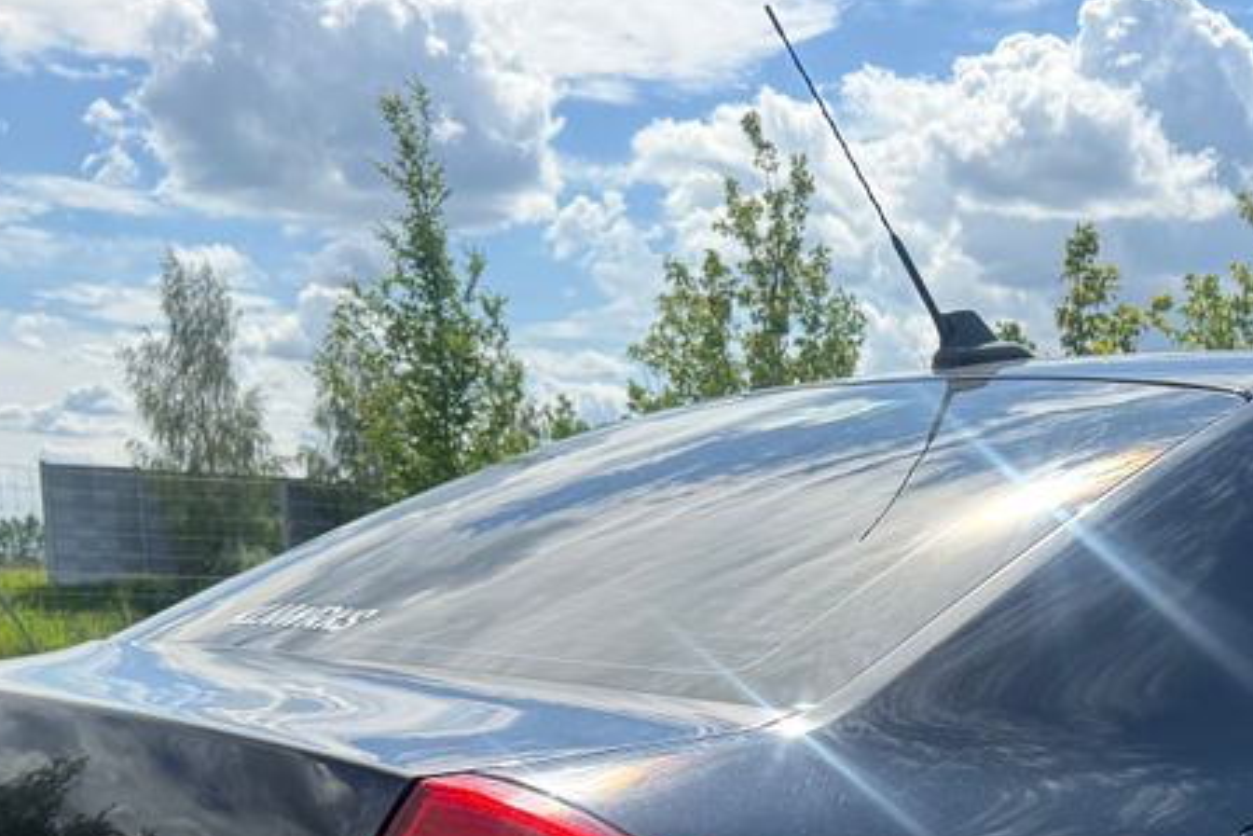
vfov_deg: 22.2
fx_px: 1984
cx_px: 1074
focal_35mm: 57
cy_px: 967
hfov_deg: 33.6
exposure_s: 1/4673
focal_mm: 6.76
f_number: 1.78
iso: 100
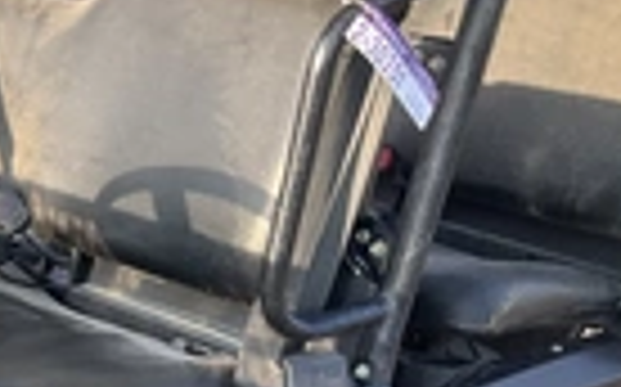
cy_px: 549
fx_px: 1505
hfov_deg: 20.9
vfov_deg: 13.9
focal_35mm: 89
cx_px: -212
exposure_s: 1/256
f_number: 1.8
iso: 25
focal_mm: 3
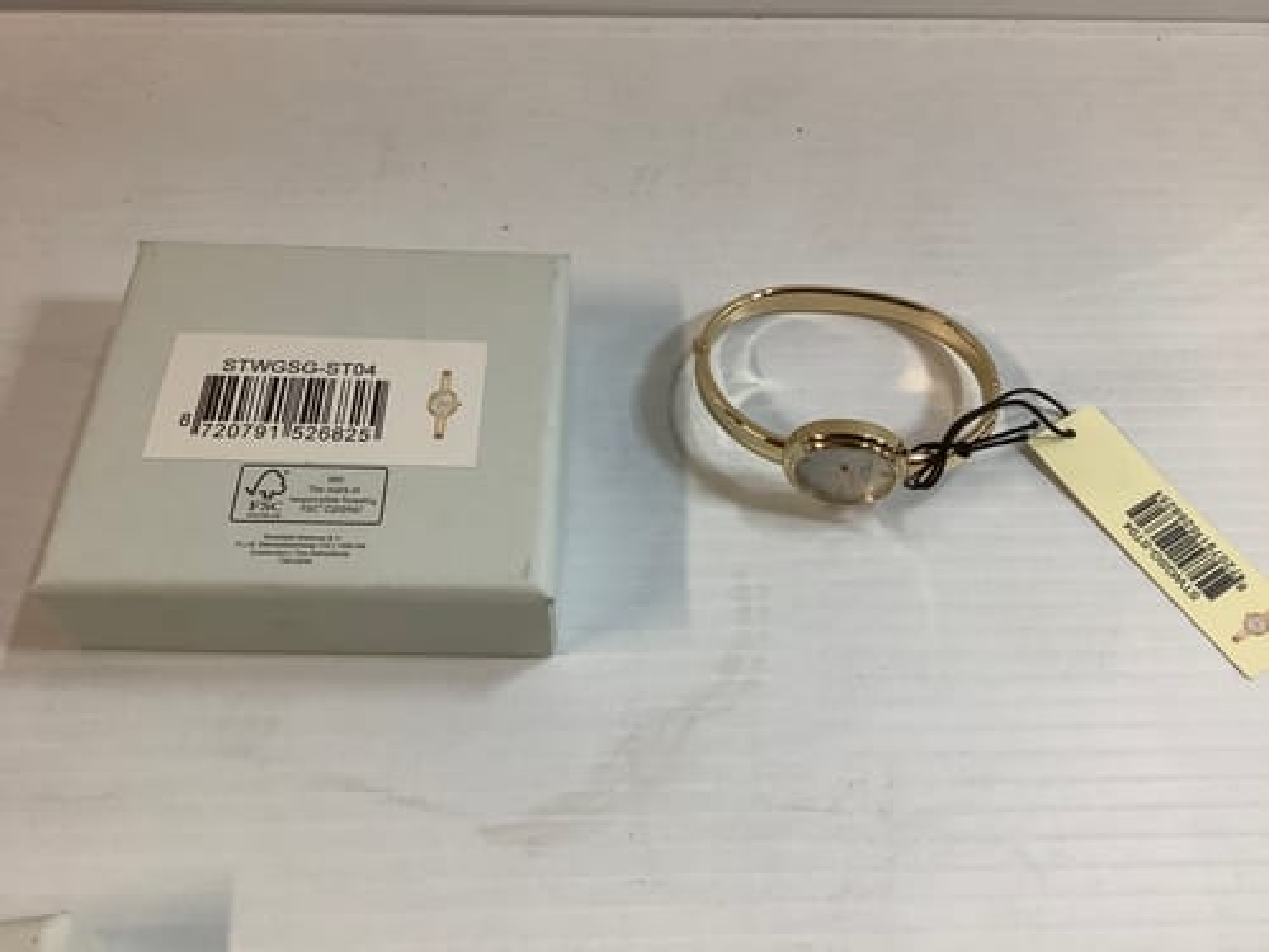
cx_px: 634
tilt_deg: -54.9
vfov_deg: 45.4
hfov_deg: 58.4
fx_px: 1136
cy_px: 476
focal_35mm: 31
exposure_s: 1/50
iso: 100
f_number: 2.4
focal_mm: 3.3
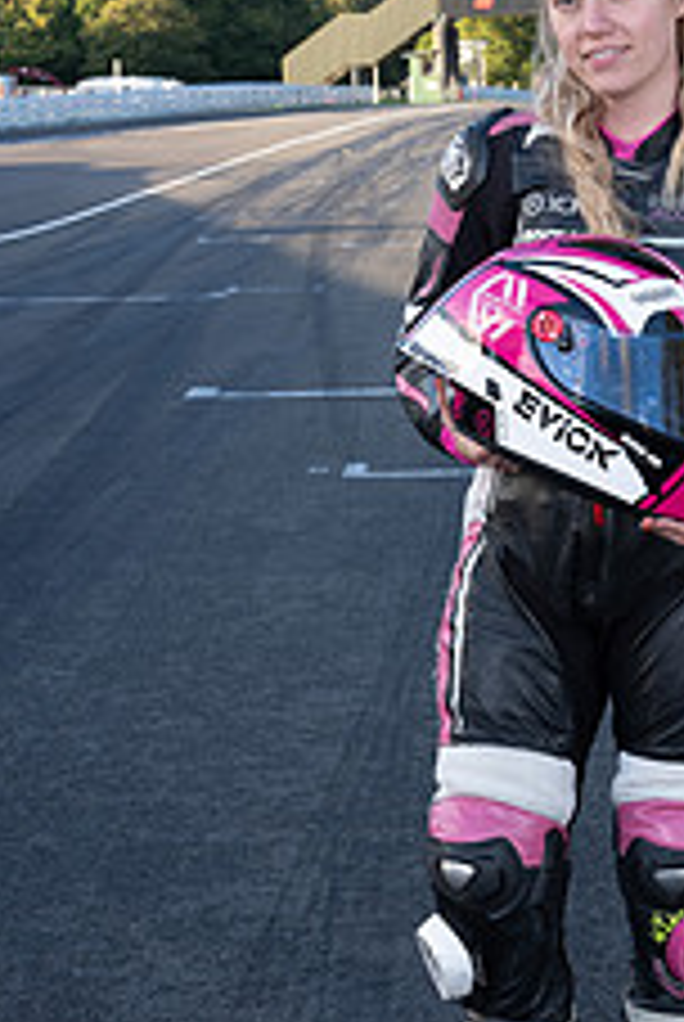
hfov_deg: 14.6
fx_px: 2642
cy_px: 549
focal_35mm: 93
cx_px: 621
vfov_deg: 21.9
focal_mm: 47
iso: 640
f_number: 9
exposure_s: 1/100
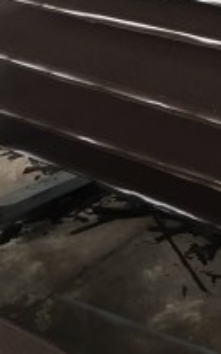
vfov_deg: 21.4
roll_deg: +1.8
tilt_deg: -17.0
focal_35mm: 92
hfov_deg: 12.6
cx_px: 431
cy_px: -35
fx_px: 887
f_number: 2.2
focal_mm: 4.15
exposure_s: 1/17
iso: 64
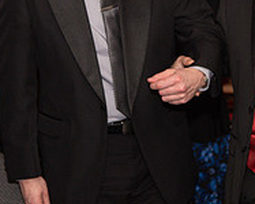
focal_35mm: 192
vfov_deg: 8.0
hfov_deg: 10.0
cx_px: 195
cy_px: -5
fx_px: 1451
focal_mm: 66
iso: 800
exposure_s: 1/200
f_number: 4
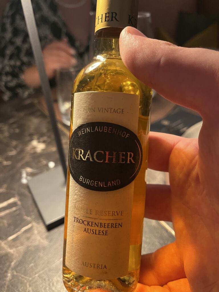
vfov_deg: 67.3
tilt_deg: -31.8
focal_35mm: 26
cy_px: 146
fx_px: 219
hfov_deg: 53.1
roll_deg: +6.2
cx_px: 110
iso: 500
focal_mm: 5.1
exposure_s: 1/59
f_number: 1.6
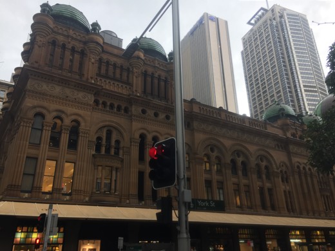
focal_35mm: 29
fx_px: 281
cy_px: 126
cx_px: 168
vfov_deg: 48.2
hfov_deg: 61.7
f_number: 2.2
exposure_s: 1/40
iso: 32
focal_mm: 4.15
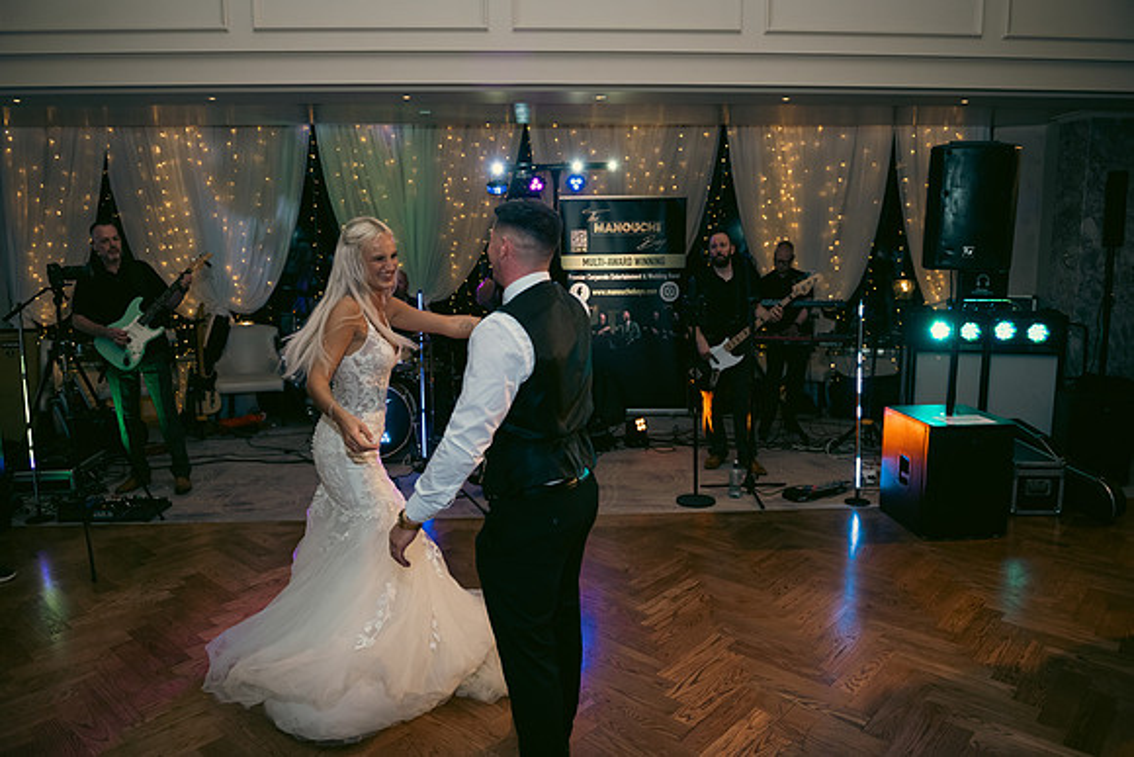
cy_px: 378
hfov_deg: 69.4
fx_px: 819
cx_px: 567
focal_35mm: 26
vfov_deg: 49.6
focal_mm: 26
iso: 640
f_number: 3.5
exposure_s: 1/160
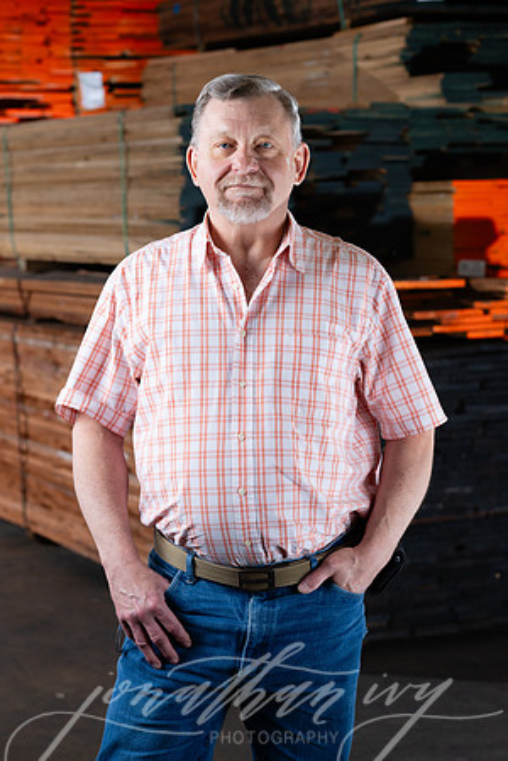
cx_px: 254
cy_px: 380
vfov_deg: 23.9
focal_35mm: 85
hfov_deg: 16.1
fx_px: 1799
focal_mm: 85
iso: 400
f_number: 5.6
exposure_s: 1/60
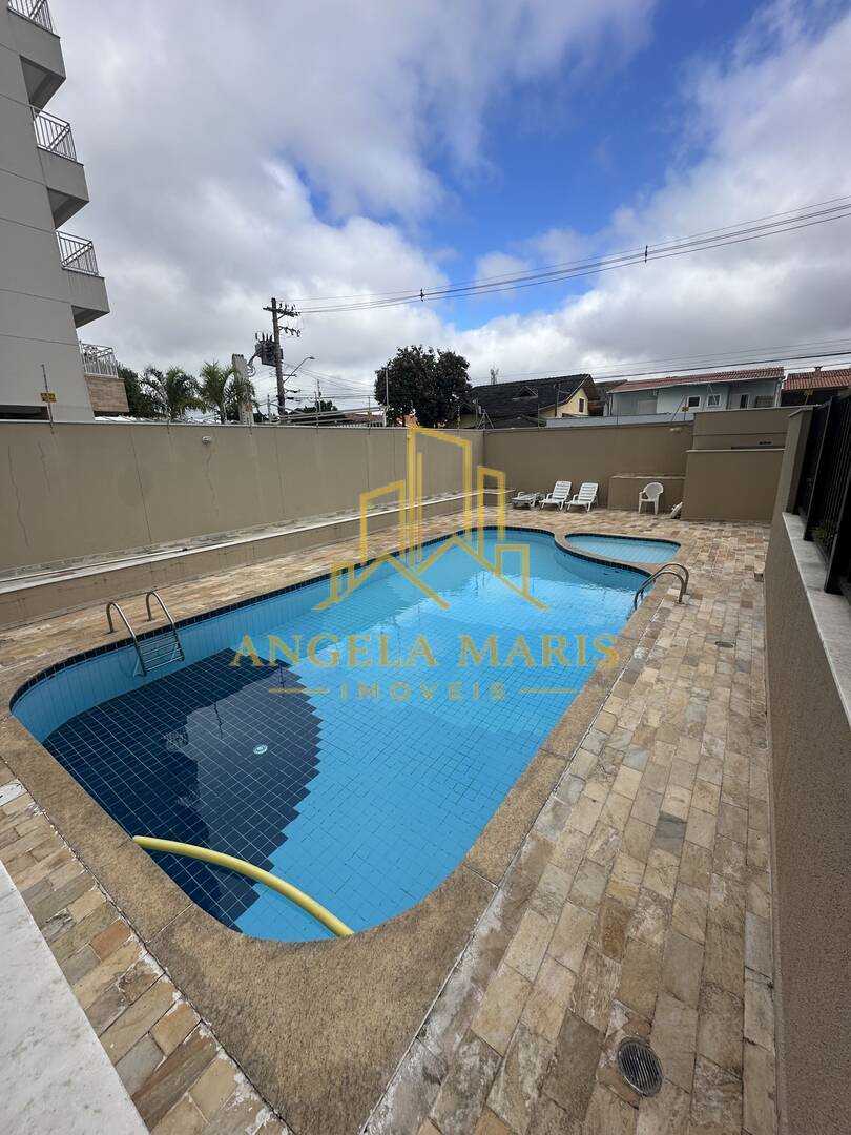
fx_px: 459
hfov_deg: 85.7
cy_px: 568
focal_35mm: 14
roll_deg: +0.7
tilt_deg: -14.6
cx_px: 426
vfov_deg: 102.1
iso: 50
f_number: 2.2
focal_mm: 2.22
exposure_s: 1/1319
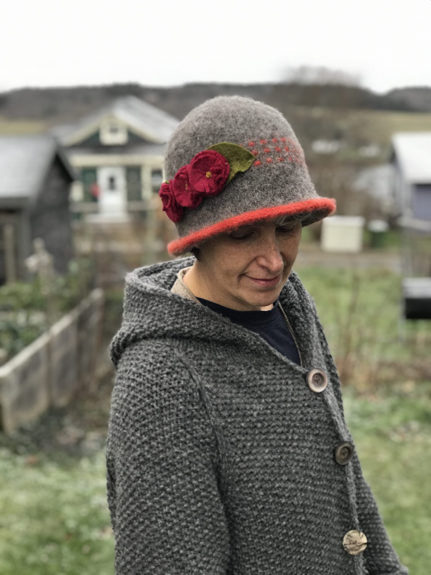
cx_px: 216
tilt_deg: -10.0
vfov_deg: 33.8
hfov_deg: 25.7
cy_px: 288
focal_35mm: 57
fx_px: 946
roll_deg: +1.5
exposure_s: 1/60
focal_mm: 6.6
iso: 40
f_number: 2.8
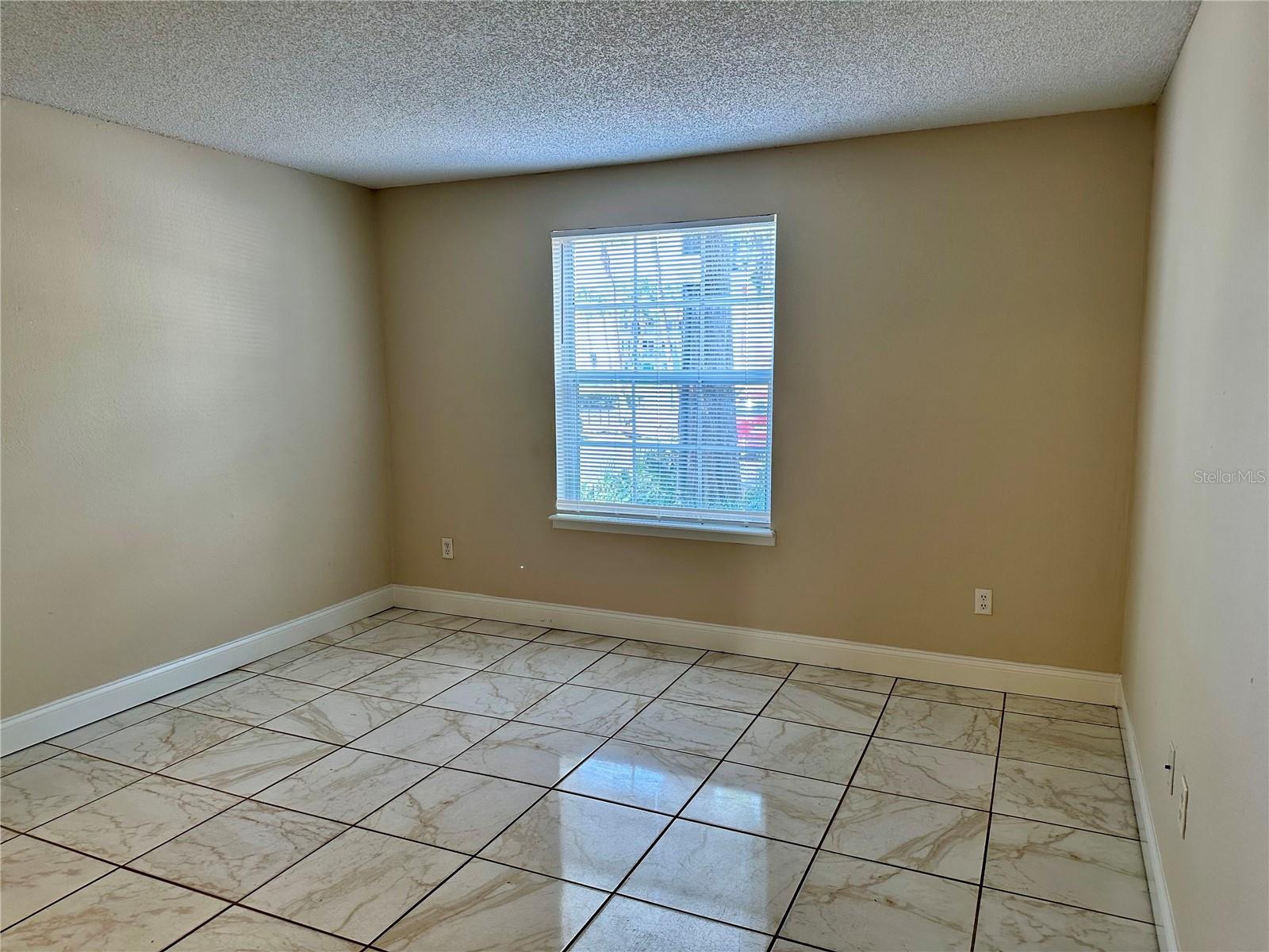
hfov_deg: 71.6
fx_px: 880
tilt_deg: -6.3
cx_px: 634
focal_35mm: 24
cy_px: 476
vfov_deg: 56.8
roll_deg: +1.0
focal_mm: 6.86
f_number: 1.78
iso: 125
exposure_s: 1/120
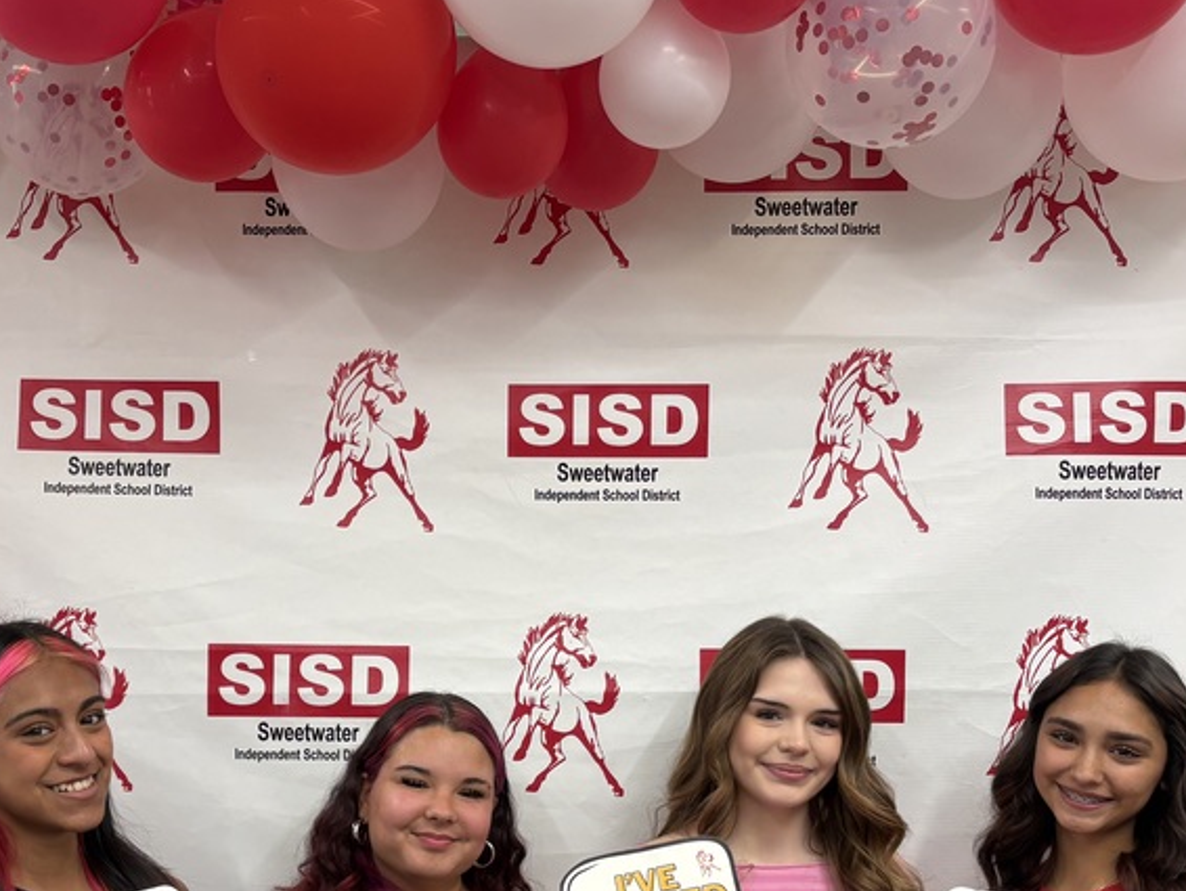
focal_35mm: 47
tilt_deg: +0.4
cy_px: 625
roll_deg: +0.5
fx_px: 1611
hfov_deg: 40.3
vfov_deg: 30.6
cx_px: 503
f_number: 1.6
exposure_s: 1/113
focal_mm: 5.96
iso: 80
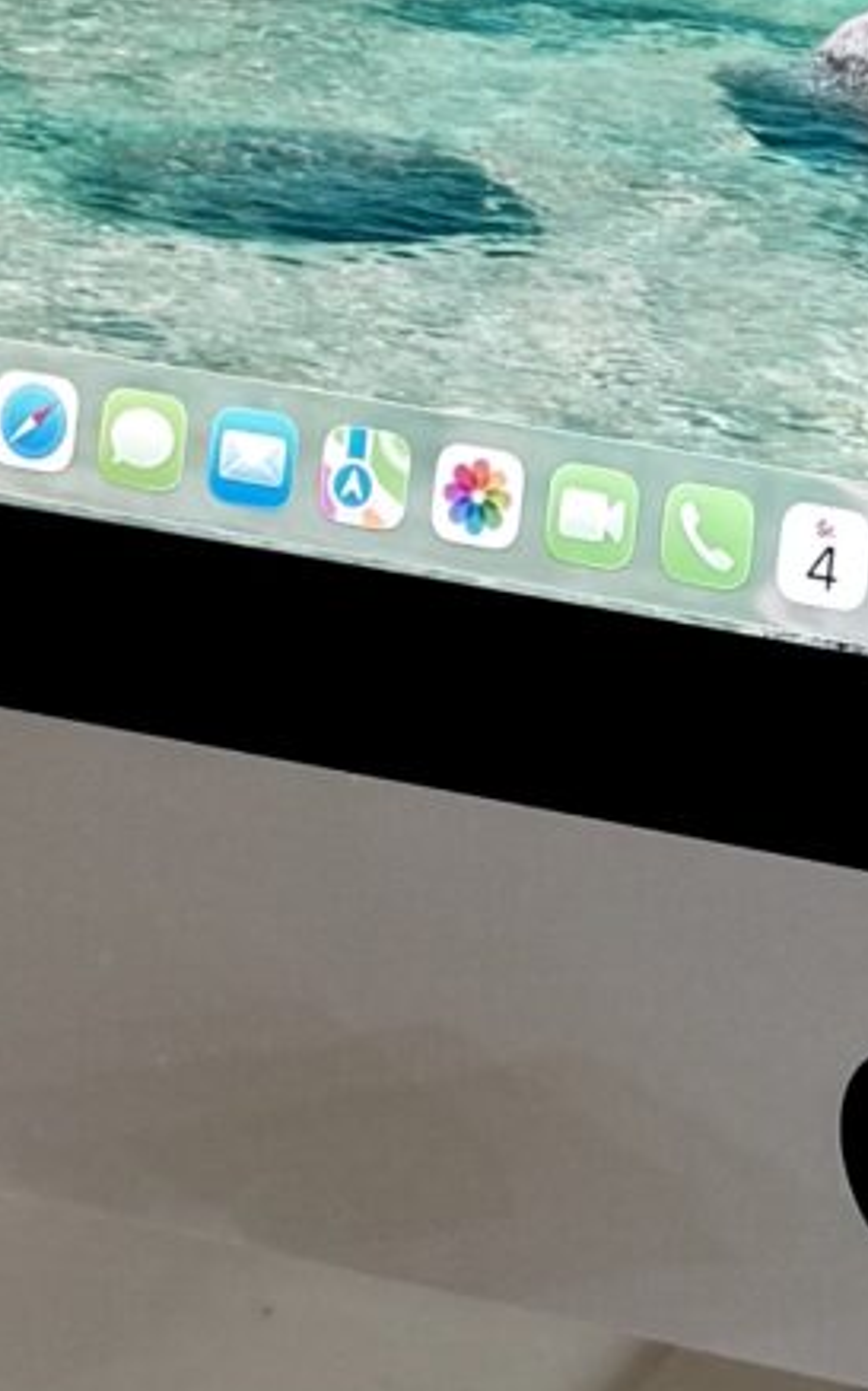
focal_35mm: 149
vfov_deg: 13.4
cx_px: 1396
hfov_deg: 8.6
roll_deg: +0.6
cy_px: -512
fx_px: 5641
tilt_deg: -19.8
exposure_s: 1/100
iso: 64
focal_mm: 6.76
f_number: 1.78
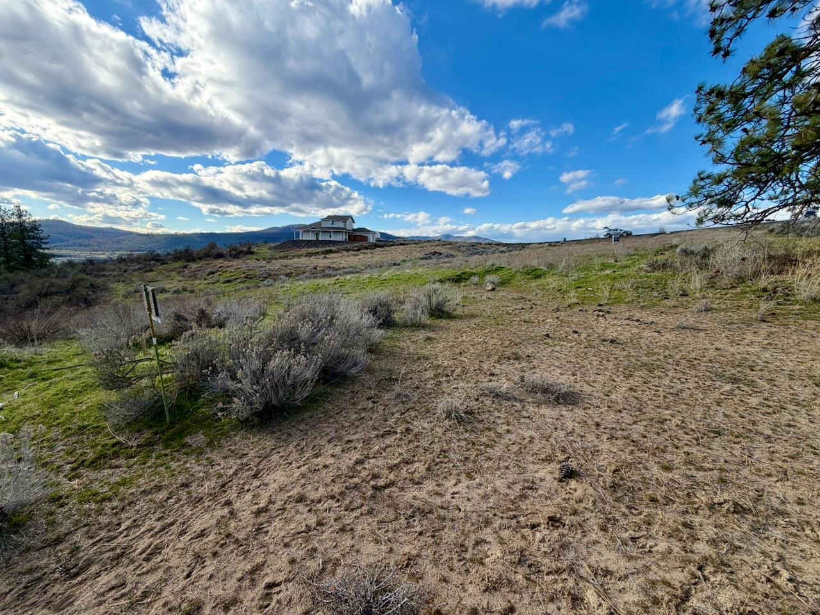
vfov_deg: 85.7
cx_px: 410
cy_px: 308
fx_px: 332
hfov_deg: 102.1
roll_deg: -1.7
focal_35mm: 14
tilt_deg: -7.3
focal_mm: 2.22
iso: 32
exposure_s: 1/864
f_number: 2.2
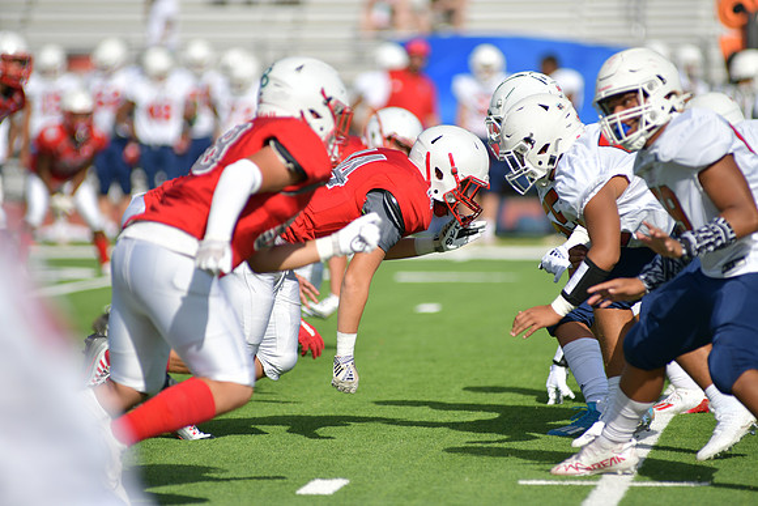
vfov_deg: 4.6
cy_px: 253
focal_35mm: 300
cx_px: 379
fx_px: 6318
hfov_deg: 6.9
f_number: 3.5
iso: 64
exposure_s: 1/2000
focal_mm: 300
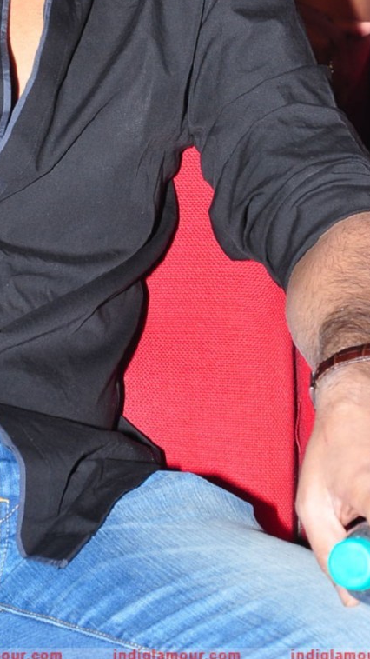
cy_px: 114
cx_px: -3
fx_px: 3159
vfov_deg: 11.8
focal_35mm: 181
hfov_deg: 6.7
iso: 400
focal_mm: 58
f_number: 8
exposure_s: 1/125
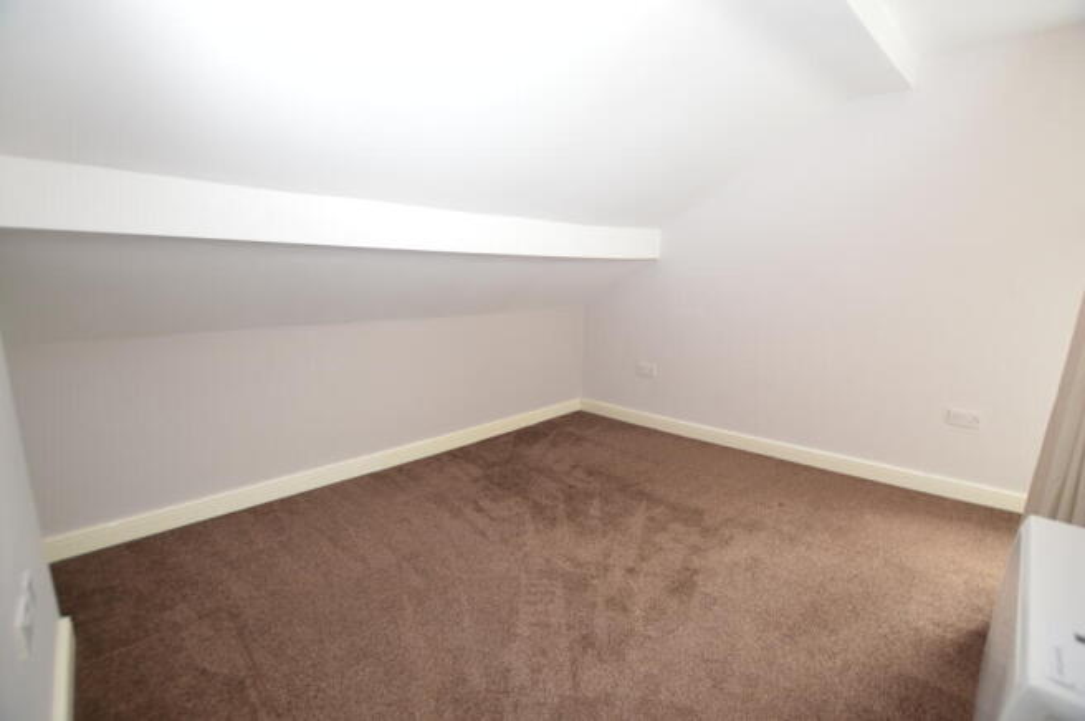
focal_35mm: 15
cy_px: 360
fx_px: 452
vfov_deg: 77.2
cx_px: 542
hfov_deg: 100.4
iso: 640
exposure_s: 1/60
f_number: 3.5
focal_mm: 10
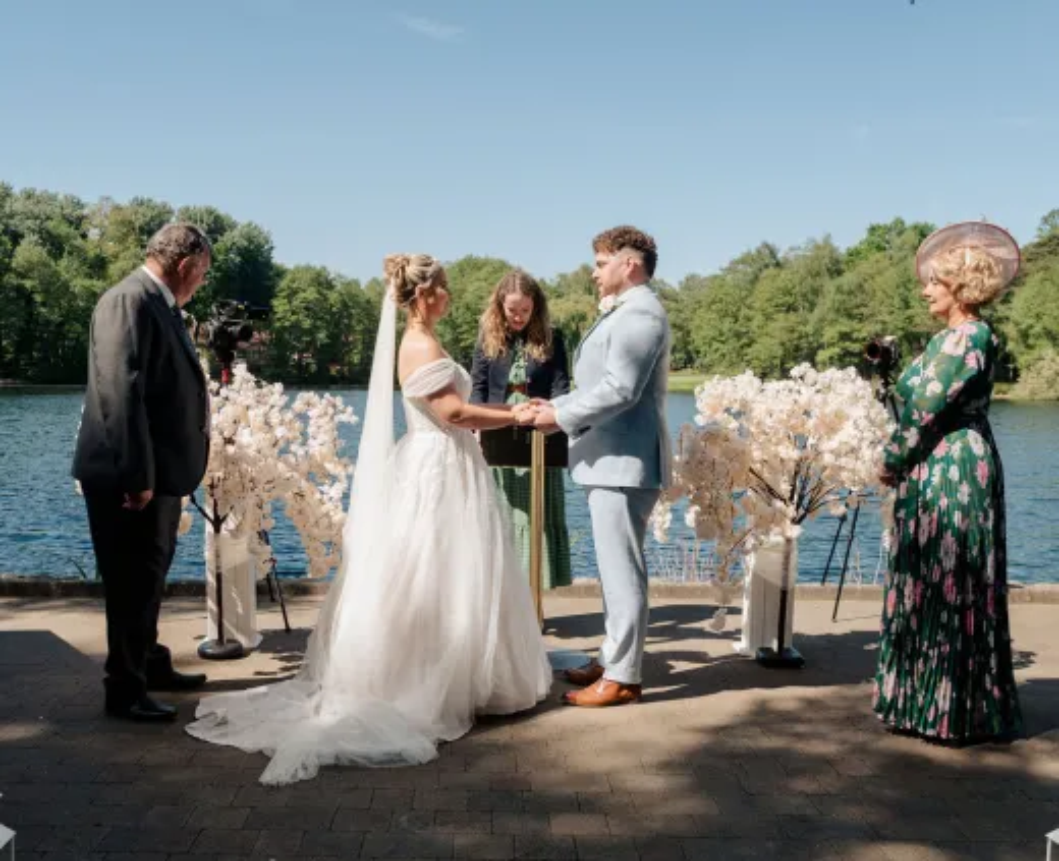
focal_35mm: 35
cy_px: 464
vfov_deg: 42.9
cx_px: 473
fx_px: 1095
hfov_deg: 51.5
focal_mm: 28
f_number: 5
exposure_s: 1/2000
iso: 400
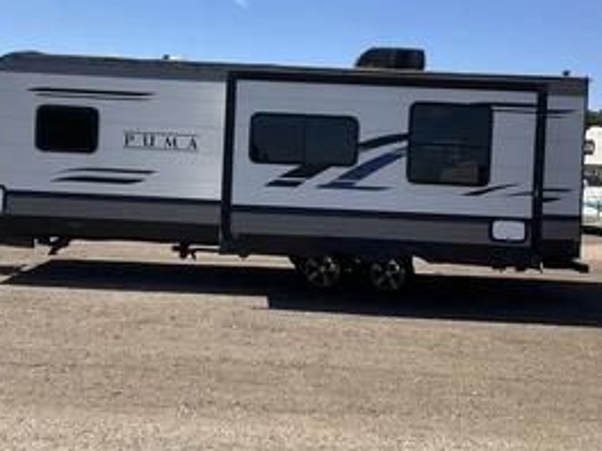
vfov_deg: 32.8
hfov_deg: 42.8
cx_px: 251
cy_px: 178
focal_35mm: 44
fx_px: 765
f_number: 1.8
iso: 25
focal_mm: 3
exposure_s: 1/1675
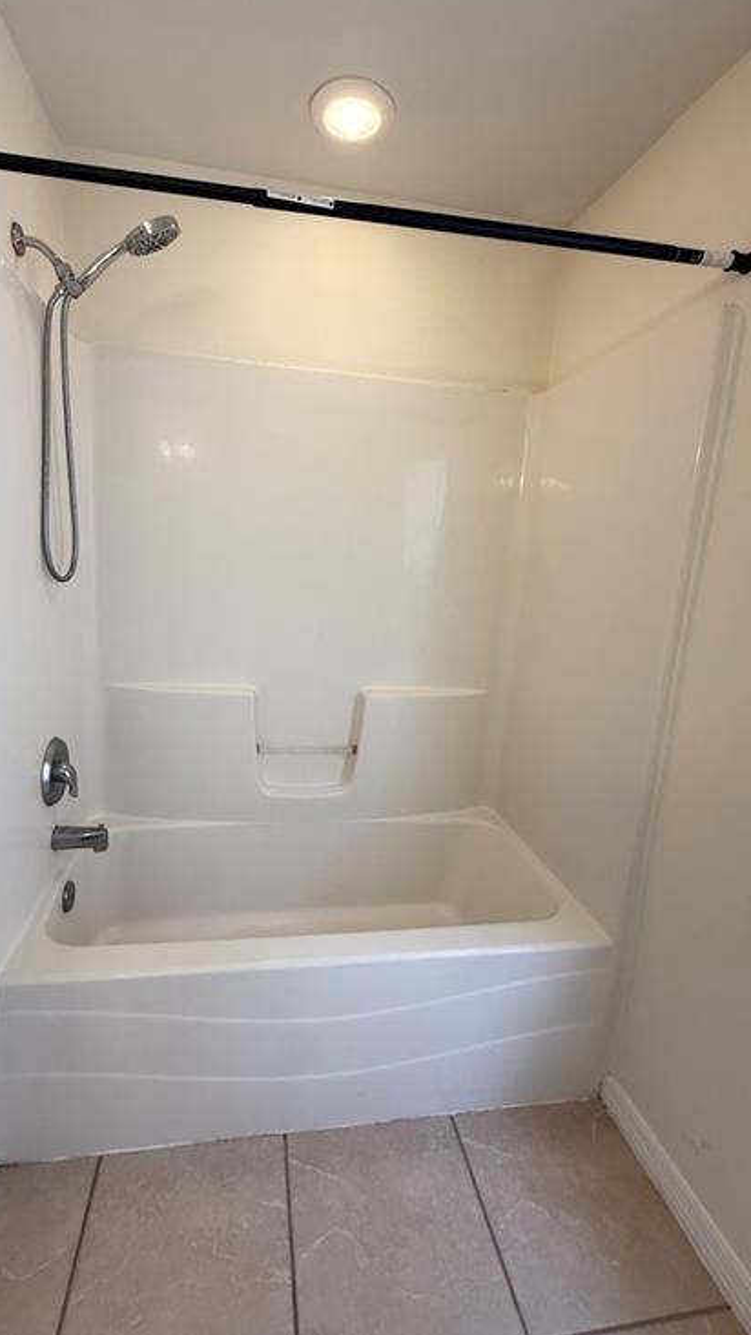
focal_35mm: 16
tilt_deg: -9.4
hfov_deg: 67.0
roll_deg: -4.2
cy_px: 647
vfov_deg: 99.3
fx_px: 566
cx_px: 343
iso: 500
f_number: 2.2
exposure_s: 1/120
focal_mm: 2.22
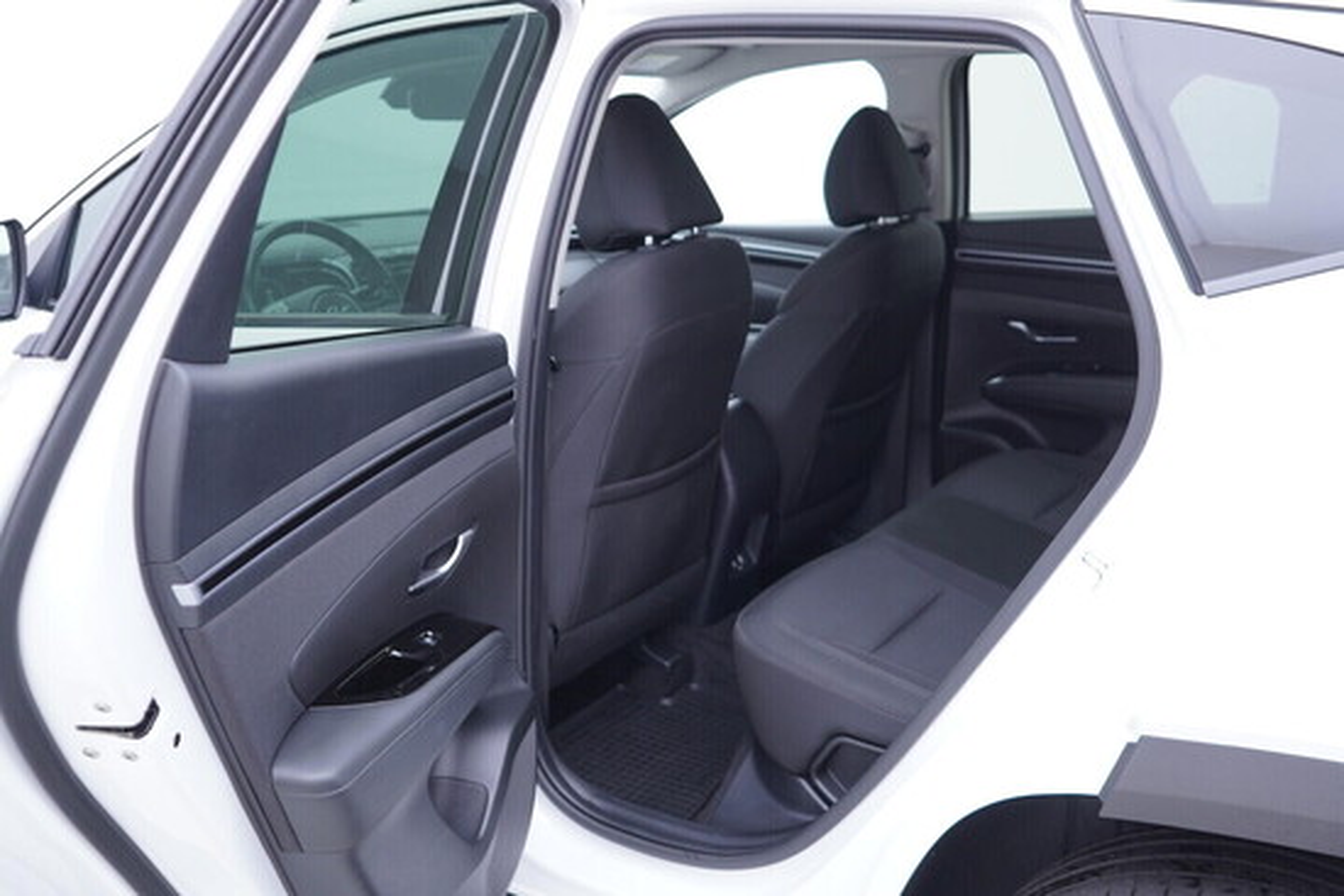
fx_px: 1344
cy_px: 448
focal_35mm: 36
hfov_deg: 53.1
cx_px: 672
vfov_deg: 36.9
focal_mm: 24
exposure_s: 1/40
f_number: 2.8
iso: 250
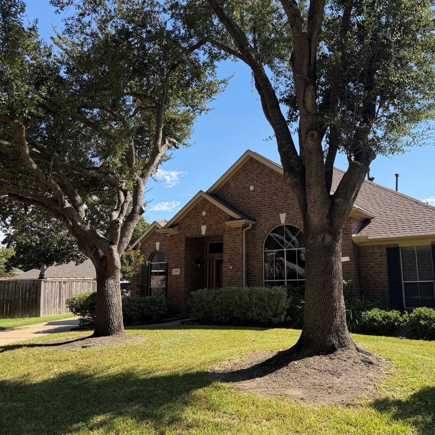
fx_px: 412
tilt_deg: +9.9
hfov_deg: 55.1
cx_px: 267
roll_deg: +1.4
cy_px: 214
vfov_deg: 55.6
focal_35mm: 29
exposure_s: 1/3021
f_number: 1.78
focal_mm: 6.76
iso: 100
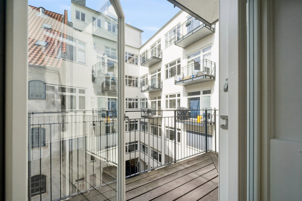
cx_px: 151
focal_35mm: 13
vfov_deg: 85.4
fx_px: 109
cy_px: 100
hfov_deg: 108.3
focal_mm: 13
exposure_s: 1/1250
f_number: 5.6
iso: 500
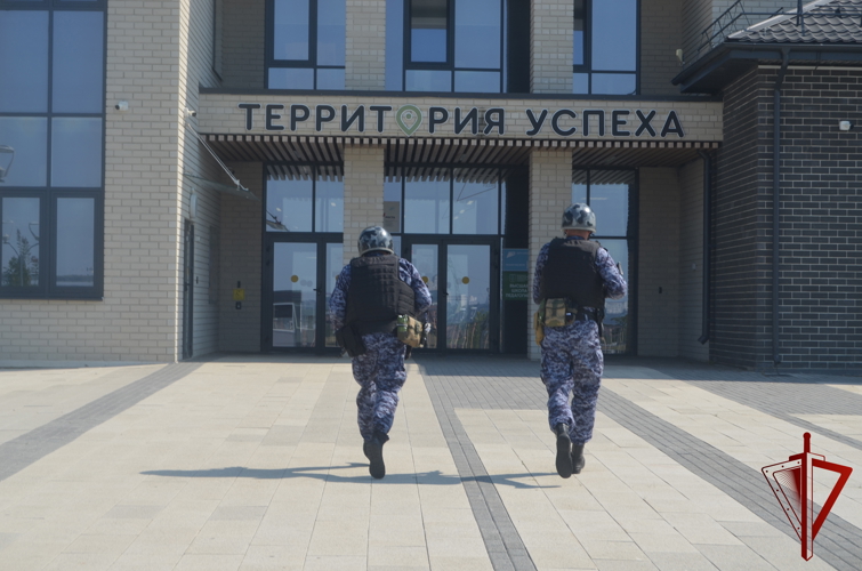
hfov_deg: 28.1
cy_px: 286
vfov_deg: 18.8
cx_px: 431
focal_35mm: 72
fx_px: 1720
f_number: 8
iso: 125
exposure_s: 1/250
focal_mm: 48
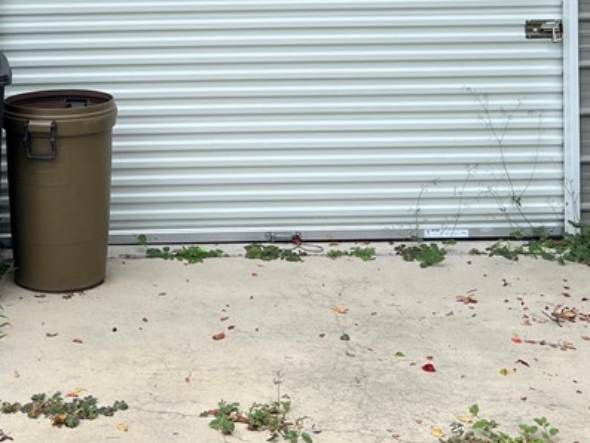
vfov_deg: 20.8
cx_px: 137
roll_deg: +1.1
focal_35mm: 67
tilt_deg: -1.7
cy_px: -52
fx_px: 1142
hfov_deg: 28.5
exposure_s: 1/1468
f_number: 1.5
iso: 50
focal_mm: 5.7
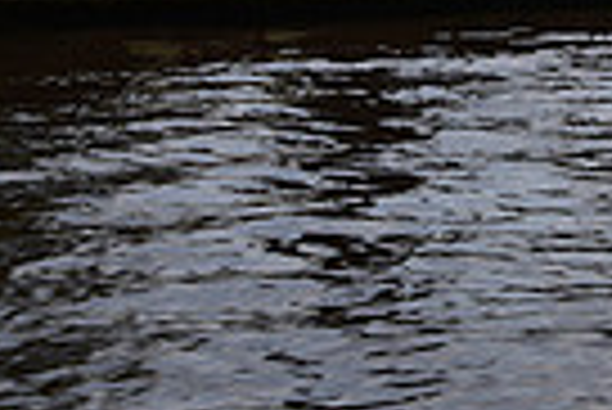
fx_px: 2025
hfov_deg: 14.4
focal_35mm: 119
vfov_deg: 10.8
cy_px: -313
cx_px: 1215
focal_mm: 28
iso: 64
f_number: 11
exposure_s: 1/160
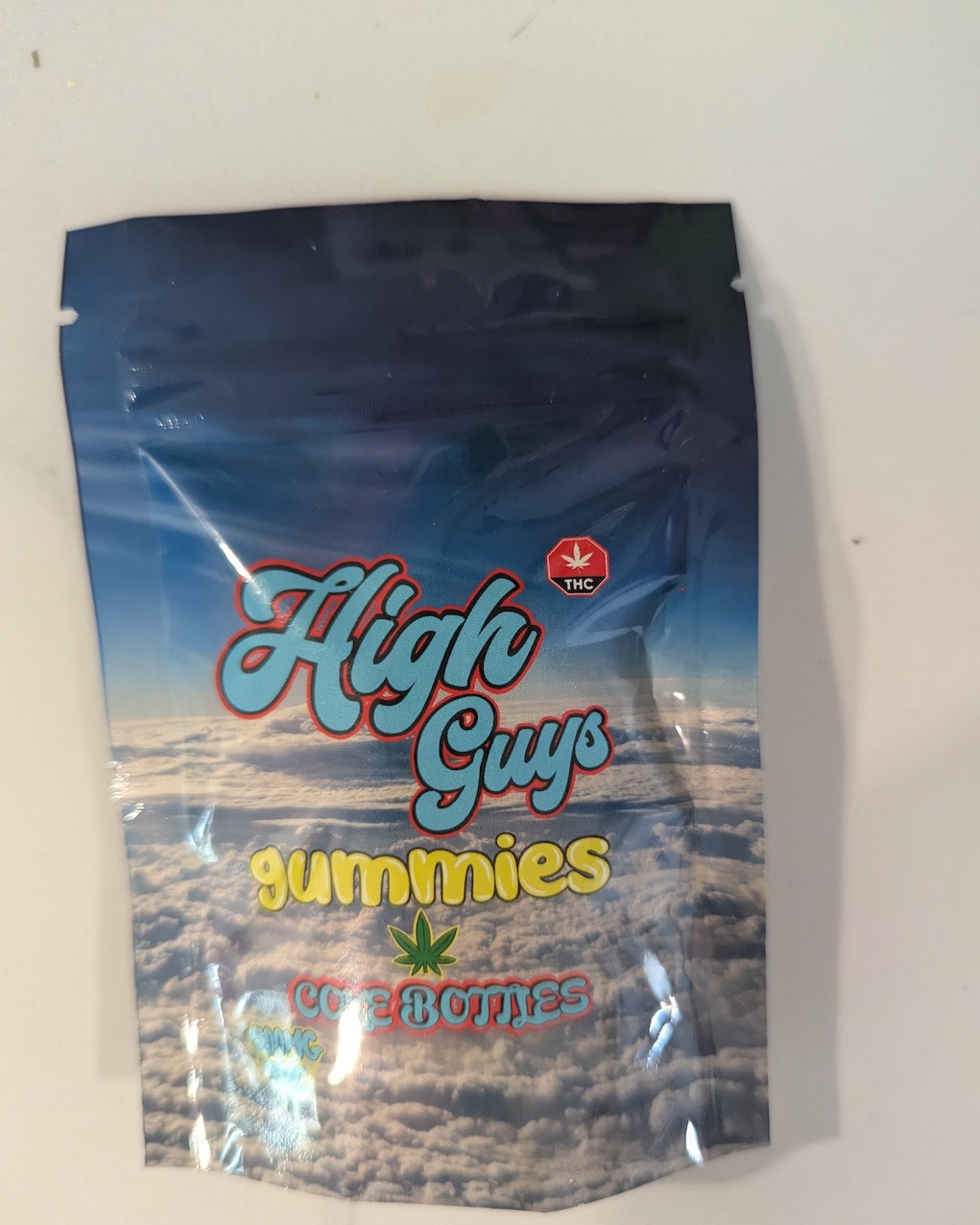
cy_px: 647
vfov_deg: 68.0
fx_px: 906
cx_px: 490
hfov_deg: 56.8
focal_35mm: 25
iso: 646
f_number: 1.85
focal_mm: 6.81
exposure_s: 1/120
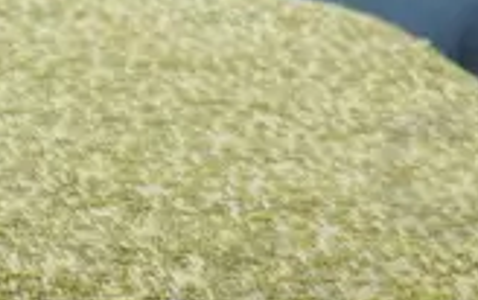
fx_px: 2935
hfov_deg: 9.0
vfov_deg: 5.6
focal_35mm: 225
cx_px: -306
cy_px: 733
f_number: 4
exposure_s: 1/60
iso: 800
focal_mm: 17
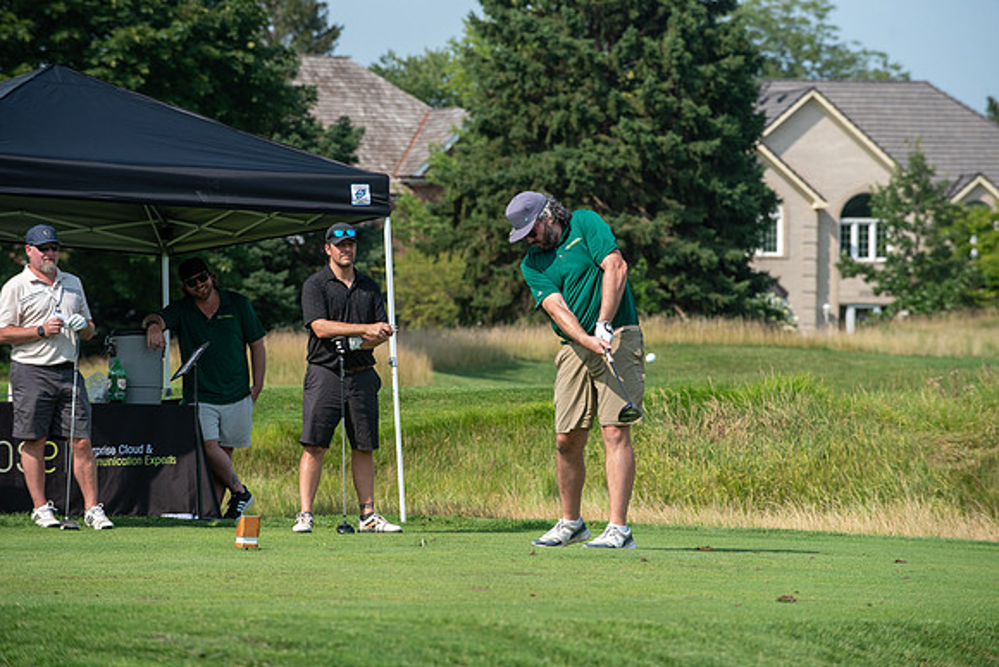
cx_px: 500
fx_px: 5551
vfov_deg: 6.9
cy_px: 334
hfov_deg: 10.3
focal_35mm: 200
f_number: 5
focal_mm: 200
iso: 250
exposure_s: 1/2500
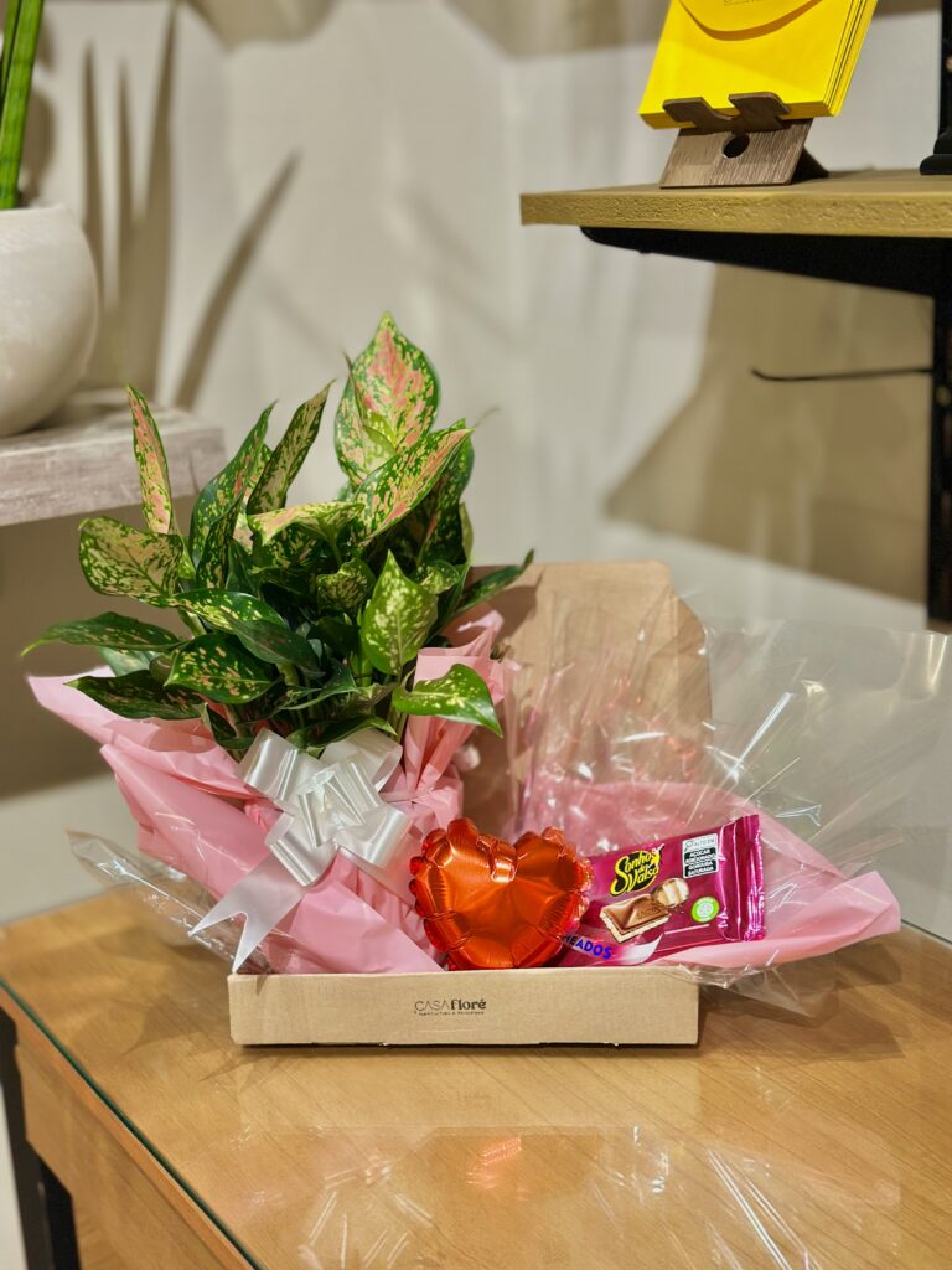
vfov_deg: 39.7
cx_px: 476
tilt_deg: -15.7
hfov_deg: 30.3
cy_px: 635
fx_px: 1760
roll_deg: +2.4
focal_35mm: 48
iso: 200
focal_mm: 6.86
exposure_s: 1/60
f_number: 1.78
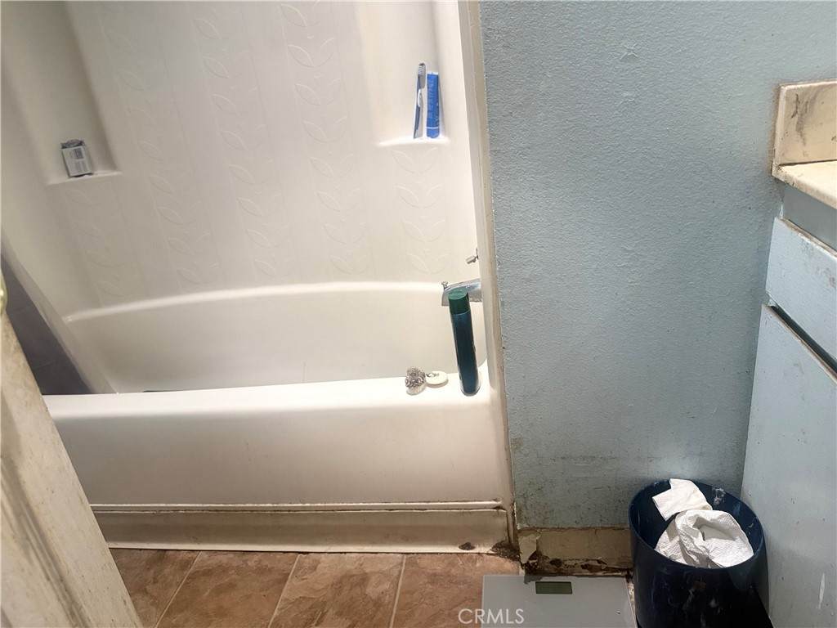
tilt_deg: -23.1
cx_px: 418
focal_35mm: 24
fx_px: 580
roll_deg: +7.9
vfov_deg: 56.8
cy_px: 314
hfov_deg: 71.6
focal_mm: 6.76
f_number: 1.78
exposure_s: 1/60
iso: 400
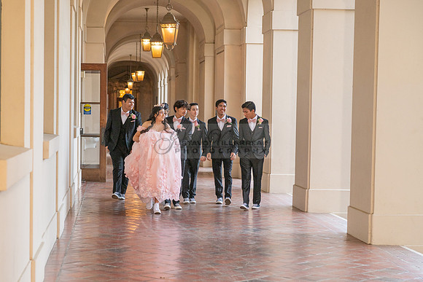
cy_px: 180
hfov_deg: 22.7
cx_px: 153
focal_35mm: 89
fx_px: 1050
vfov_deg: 15.3
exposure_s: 1/160
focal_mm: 70
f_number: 4.5
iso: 320
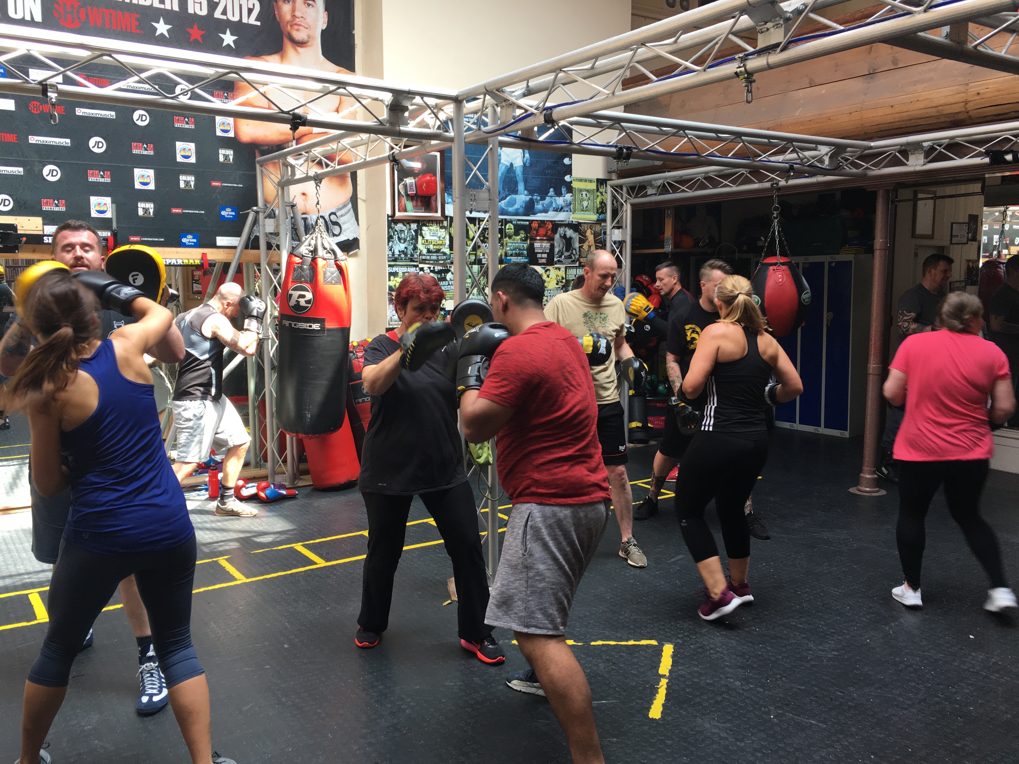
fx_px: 854
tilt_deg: -6.9
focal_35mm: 29
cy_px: 382
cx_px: 510
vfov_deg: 48.2
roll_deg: -0.3
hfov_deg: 61.7
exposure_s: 1/100
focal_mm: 4.15
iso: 40
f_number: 2.2
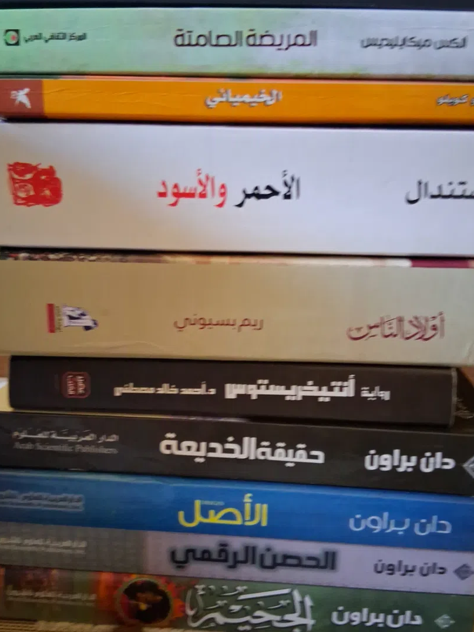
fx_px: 602
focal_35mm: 33
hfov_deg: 42.9
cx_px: 251
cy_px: 333
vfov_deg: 55.3
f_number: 1.8
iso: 500
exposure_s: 1/24
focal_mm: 3.98
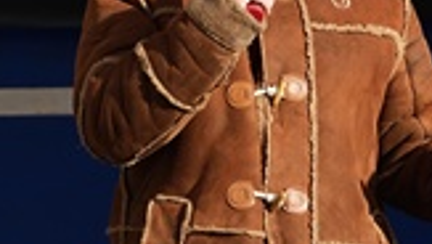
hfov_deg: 3.1
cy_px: -34
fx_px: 7922
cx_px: 395
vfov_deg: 1.8
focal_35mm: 691
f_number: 2.8
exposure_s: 1/2200
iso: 400
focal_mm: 119.2
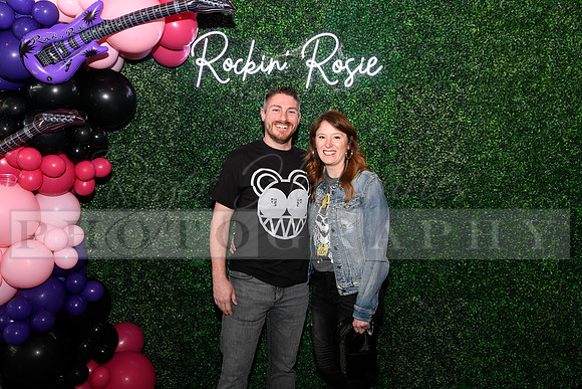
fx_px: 469
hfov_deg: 63.6
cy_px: 194
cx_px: 291
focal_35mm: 29
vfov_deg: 45.0
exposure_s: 1/60
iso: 500
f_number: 6.3
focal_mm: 29
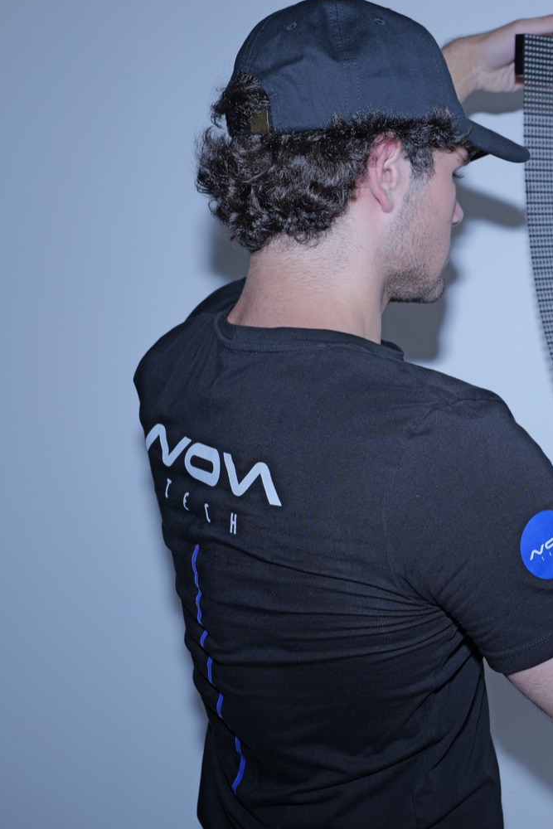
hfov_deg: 22.9
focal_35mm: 56
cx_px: 595
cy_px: 422
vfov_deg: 35.6
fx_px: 1290
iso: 100
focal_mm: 35
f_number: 5
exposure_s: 1/250
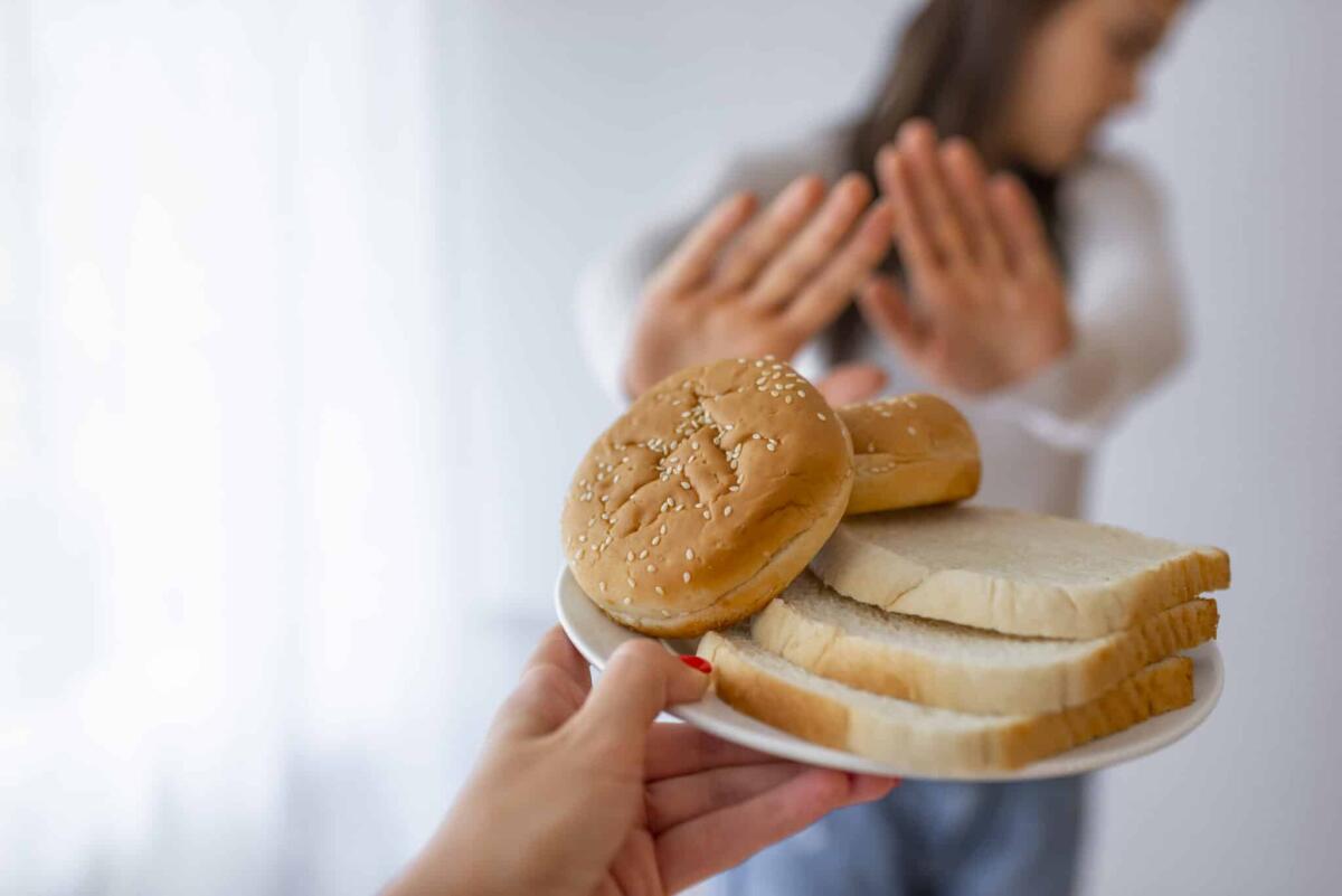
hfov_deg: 54.4
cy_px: 448
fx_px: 1305
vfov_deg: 37.9
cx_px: 671
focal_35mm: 35
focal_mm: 35
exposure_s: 1/200
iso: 400
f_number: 2.5
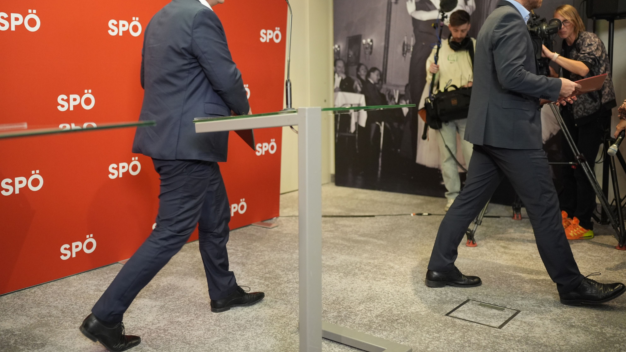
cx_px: 310
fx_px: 614
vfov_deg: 31.9
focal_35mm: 37
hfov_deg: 54.0
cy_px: 146
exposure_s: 1/250
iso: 3200
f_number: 2
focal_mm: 35
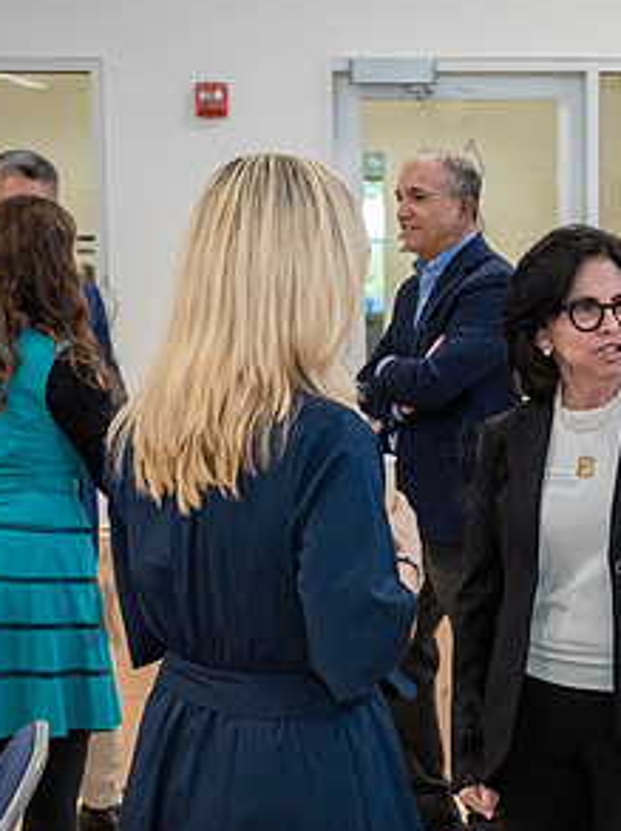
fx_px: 2253
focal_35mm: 94
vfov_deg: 20.8
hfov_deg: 15.5
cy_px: 547
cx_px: 570
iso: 2500
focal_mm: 38
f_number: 4.5
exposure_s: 1/250
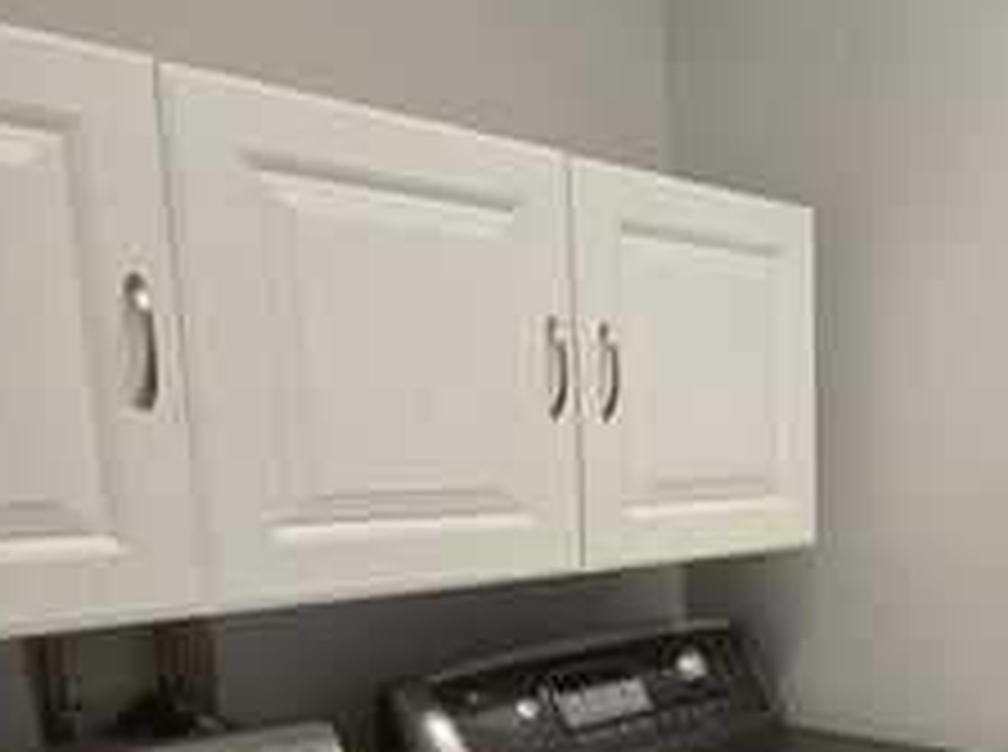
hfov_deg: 41.4
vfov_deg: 33.6
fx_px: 1191
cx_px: 947
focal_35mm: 41
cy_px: 639
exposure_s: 1/60
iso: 100
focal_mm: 1.7
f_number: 2.2
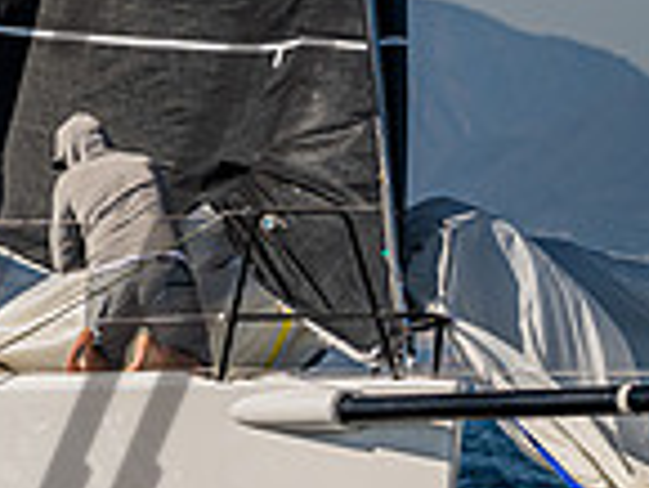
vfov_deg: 2.2
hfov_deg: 2.9
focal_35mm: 682
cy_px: -97
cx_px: -198
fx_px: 12797
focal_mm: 170
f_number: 4.8
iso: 400
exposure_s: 1/6400
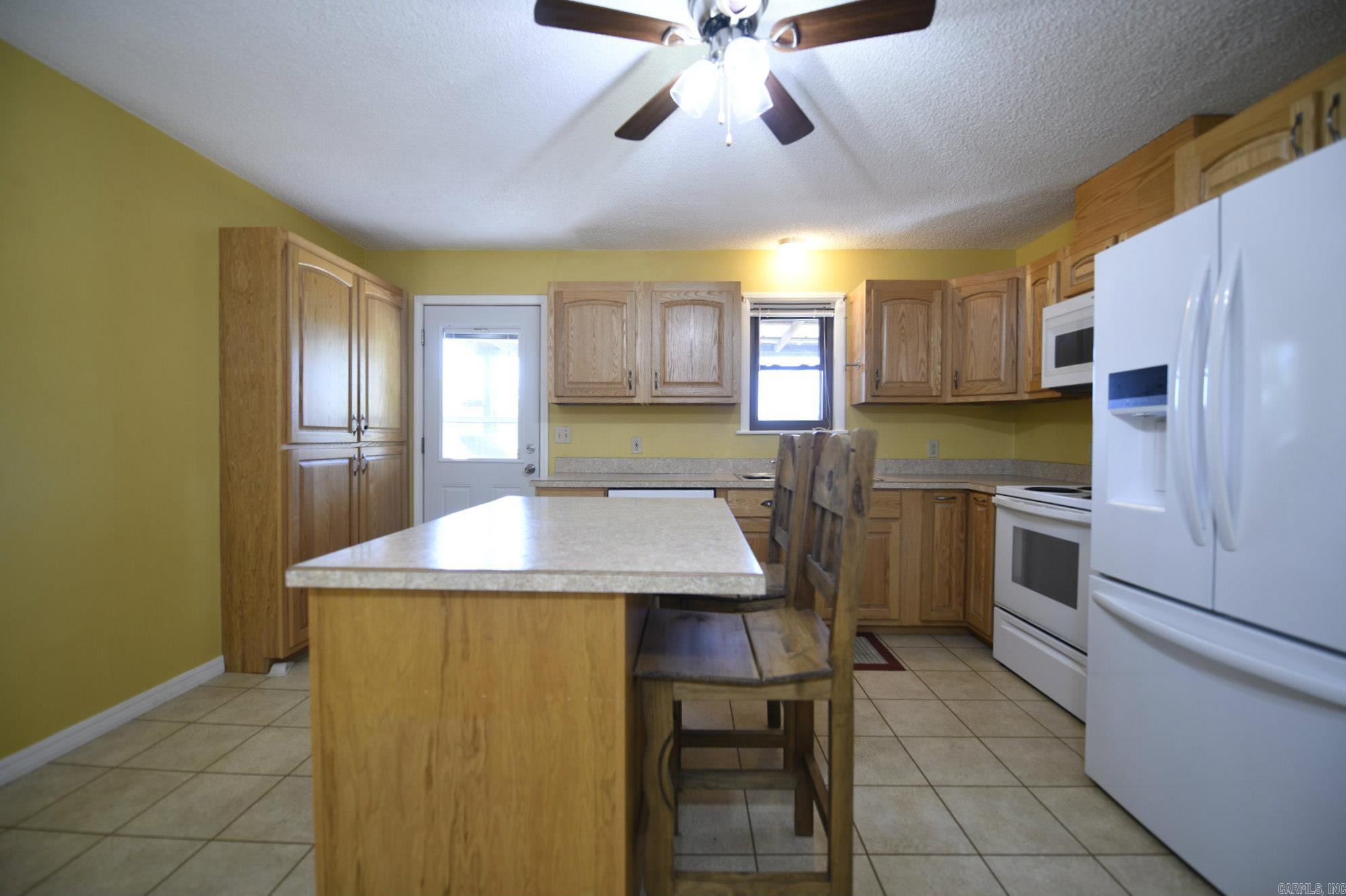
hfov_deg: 104.3
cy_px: 448
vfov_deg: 81.2
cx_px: 673
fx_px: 523
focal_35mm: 14
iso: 110
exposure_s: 1/15
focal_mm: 14
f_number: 2.8
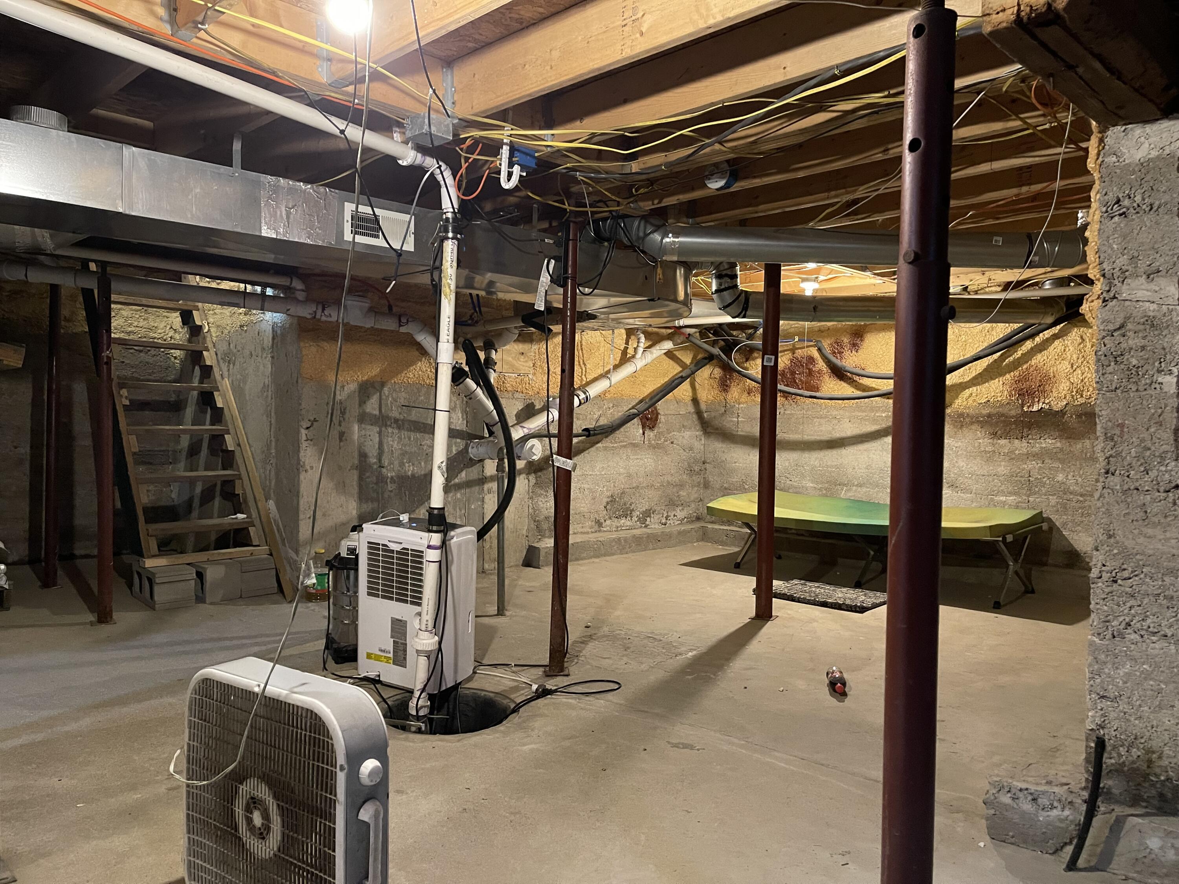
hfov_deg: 69.4
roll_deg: -1.1
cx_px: 590
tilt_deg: -2.3
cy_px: 442
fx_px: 851
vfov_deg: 54.9
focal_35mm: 25
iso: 640
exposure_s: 1/30
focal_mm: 5.1
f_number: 1.6
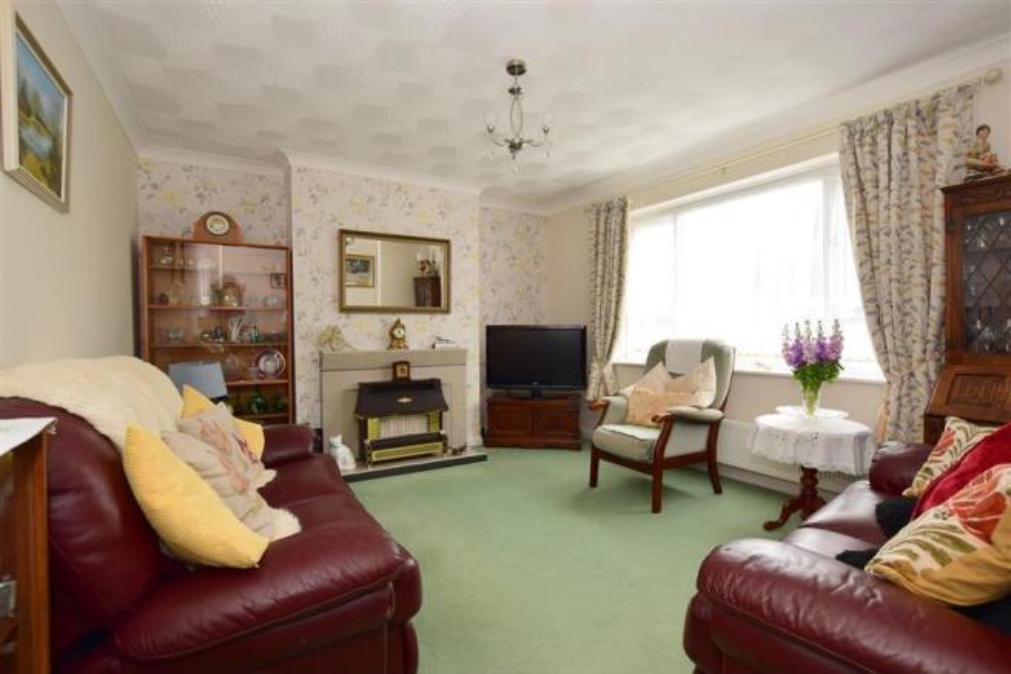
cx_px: 506
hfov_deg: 95.0
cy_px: 337
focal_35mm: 16
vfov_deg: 72.0
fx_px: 463
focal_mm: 11
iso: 200
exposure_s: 1/50
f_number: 6.3
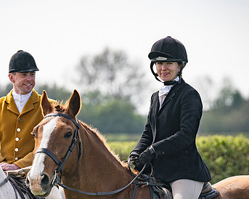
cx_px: 85
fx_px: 3226
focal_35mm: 438
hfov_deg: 4.4
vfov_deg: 3.5
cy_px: 106
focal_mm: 200
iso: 200
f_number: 4.5
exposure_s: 1/2500
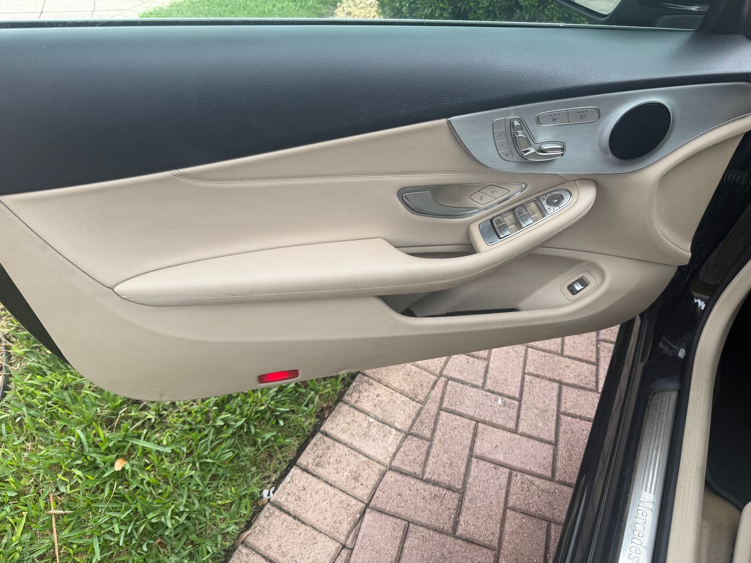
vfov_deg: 56.8
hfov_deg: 71.6
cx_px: 376
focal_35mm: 24
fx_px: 521
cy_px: 282
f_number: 1.78
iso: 64
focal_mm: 6.76
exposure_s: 1/263
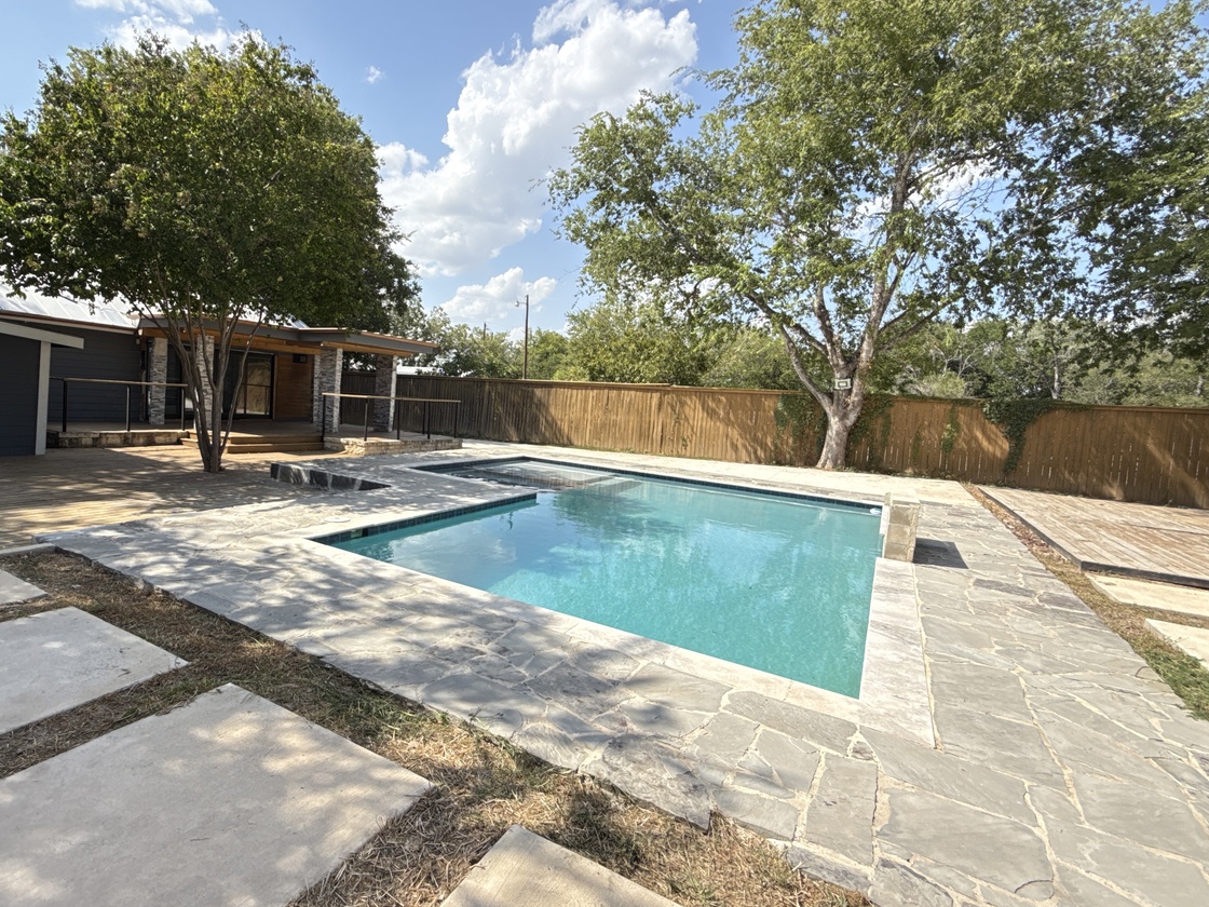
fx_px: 629
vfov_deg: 71.6
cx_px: 484
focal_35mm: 18
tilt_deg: -4.6
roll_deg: -4.0
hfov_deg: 86.7
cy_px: 446
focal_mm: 2.22
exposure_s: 1/970
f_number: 2.2
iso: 64
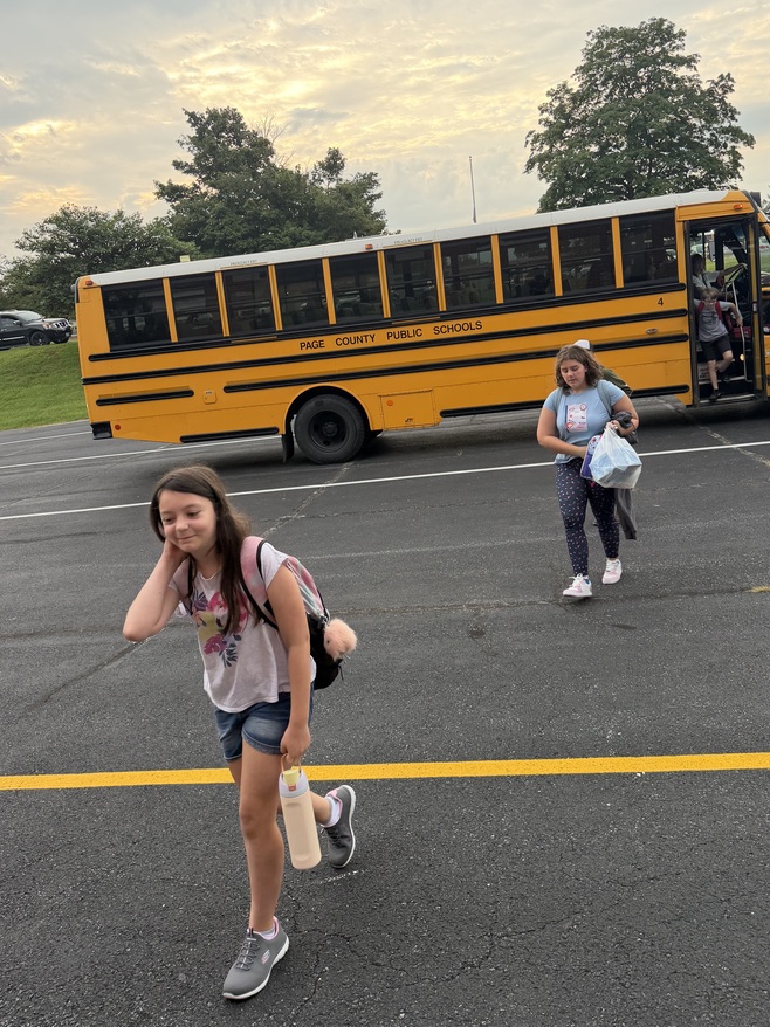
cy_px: 468
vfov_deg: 63.3
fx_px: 831
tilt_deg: -7.0
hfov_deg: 49.7
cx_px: 412
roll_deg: +6.4
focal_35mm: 28
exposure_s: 1/175
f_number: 1.78
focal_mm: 6.76
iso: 64
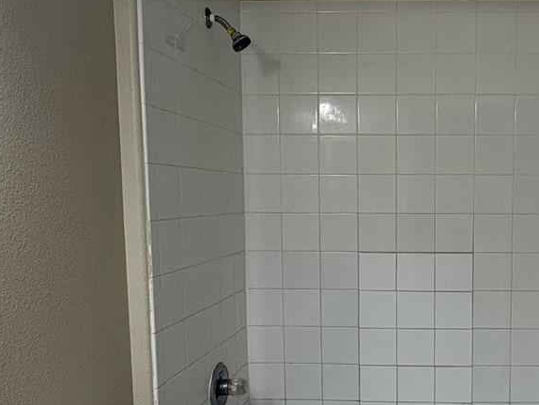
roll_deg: +0.0
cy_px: 257
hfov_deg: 45.9
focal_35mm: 39
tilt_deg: -5.6
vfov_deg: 36.6
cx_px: 415
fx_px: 608
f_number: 2.2
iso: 160
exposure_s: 1/120
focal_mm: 2.22
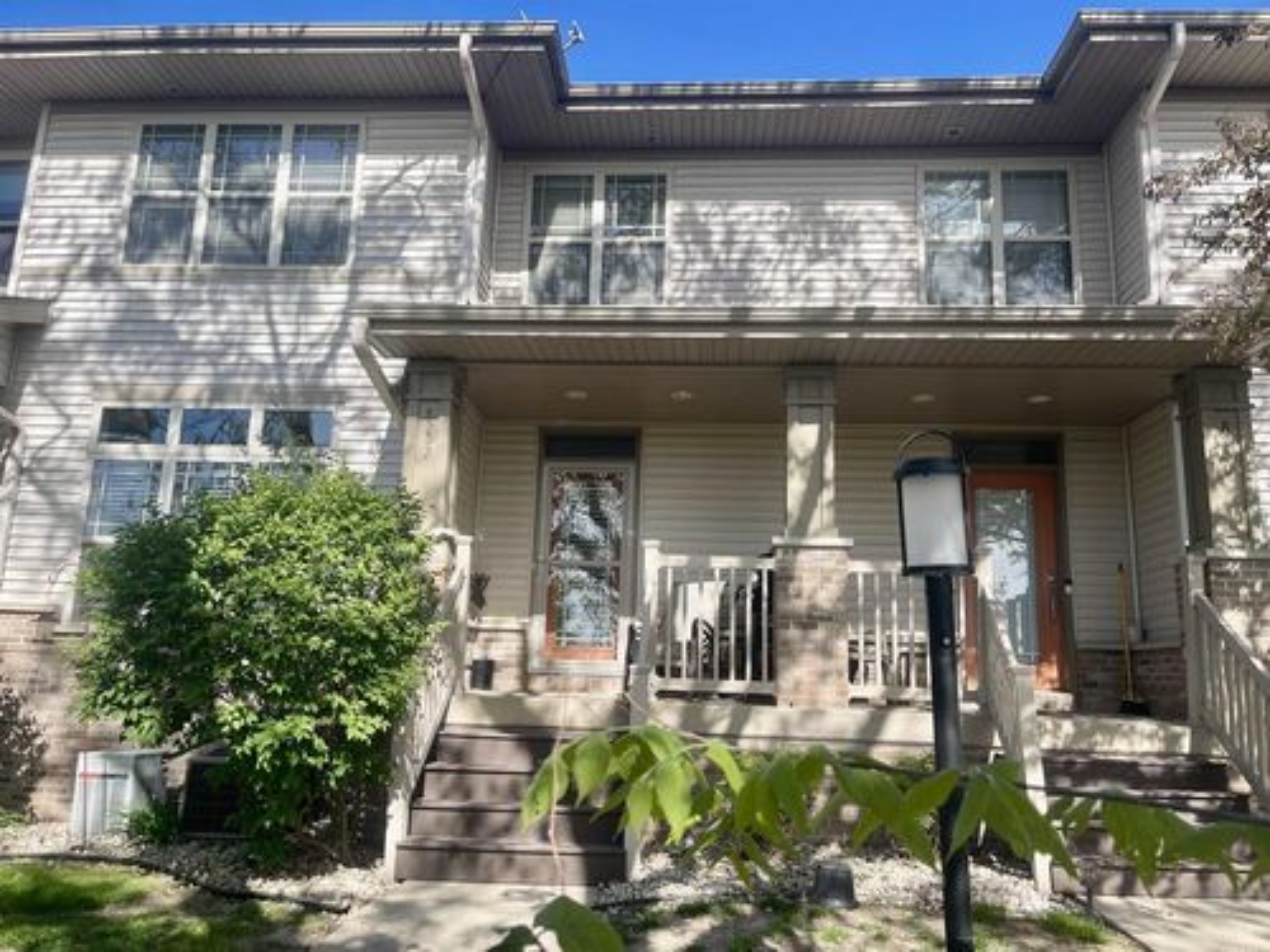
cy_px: 476
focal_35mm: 25
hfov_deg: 69.4
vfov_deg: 54.9
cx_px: 635
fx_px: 917
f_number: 1.6
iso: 32
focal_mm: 5.1
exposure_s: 1/1420
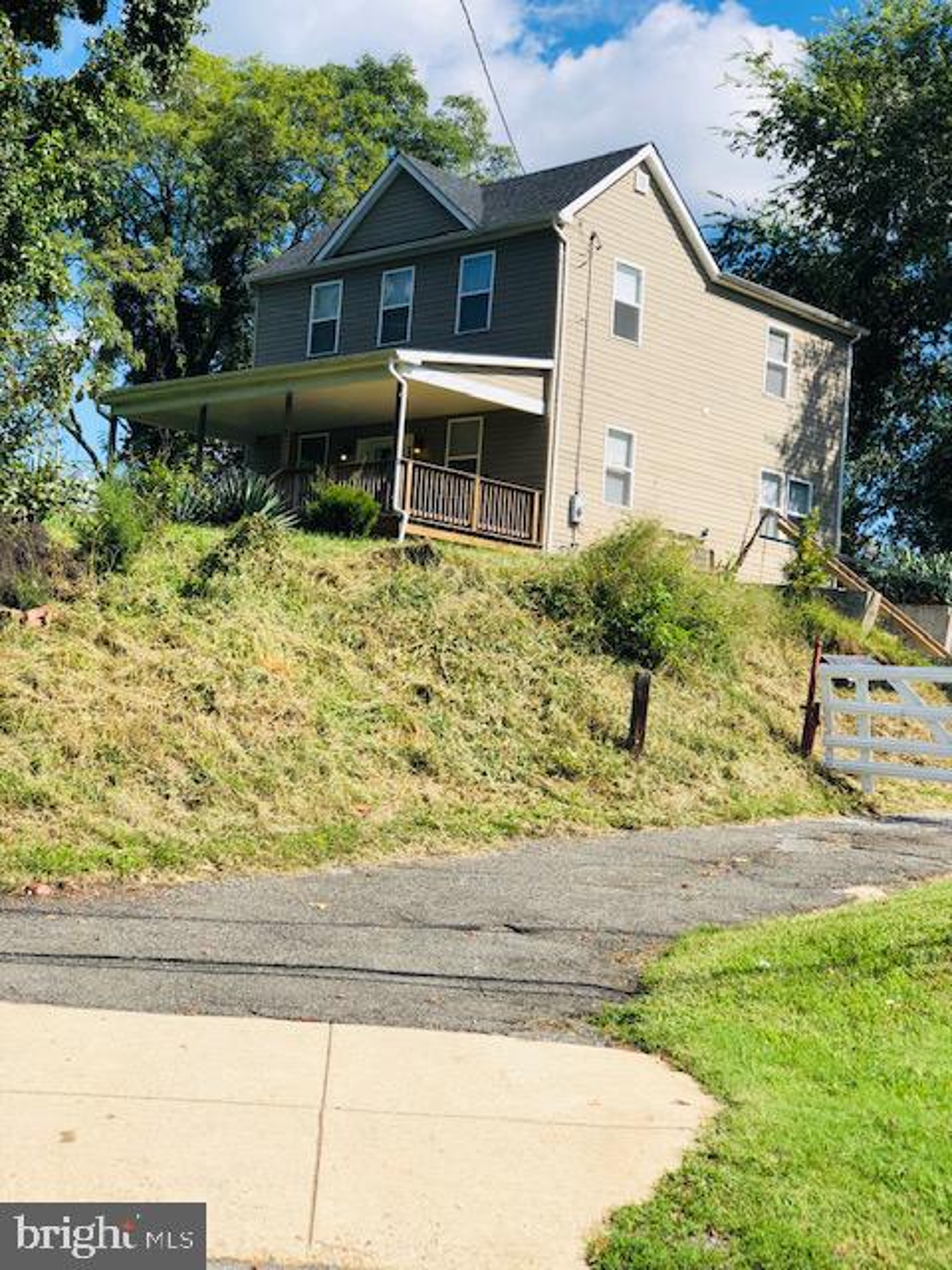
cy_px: 635
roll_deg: -4.5
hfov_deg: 28.0
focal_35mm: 52
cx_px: 476
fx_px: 1907
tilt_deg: +5.3
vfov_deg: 36.8
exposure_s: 1/1091
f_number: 2.4
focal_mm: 6
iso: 16
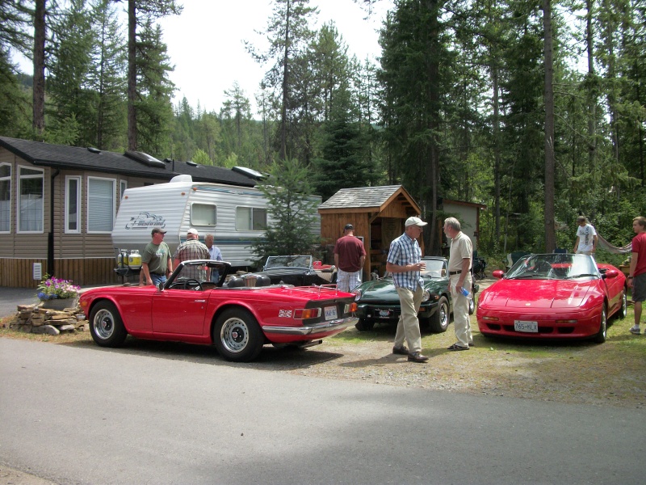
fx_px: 597
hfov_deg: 56.8
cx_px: 323
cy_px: 242
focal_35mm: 32
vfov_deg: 44.2
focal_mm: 5.7
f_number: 8.8
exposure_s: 1/80
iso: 80
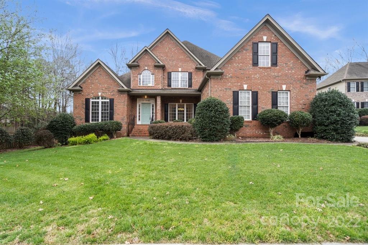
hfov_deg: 96.8
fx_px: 163
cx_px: 184
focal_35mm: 16
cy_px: 122
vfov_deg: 73.7
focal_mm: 16
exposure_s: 1/60
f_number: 4
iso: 125
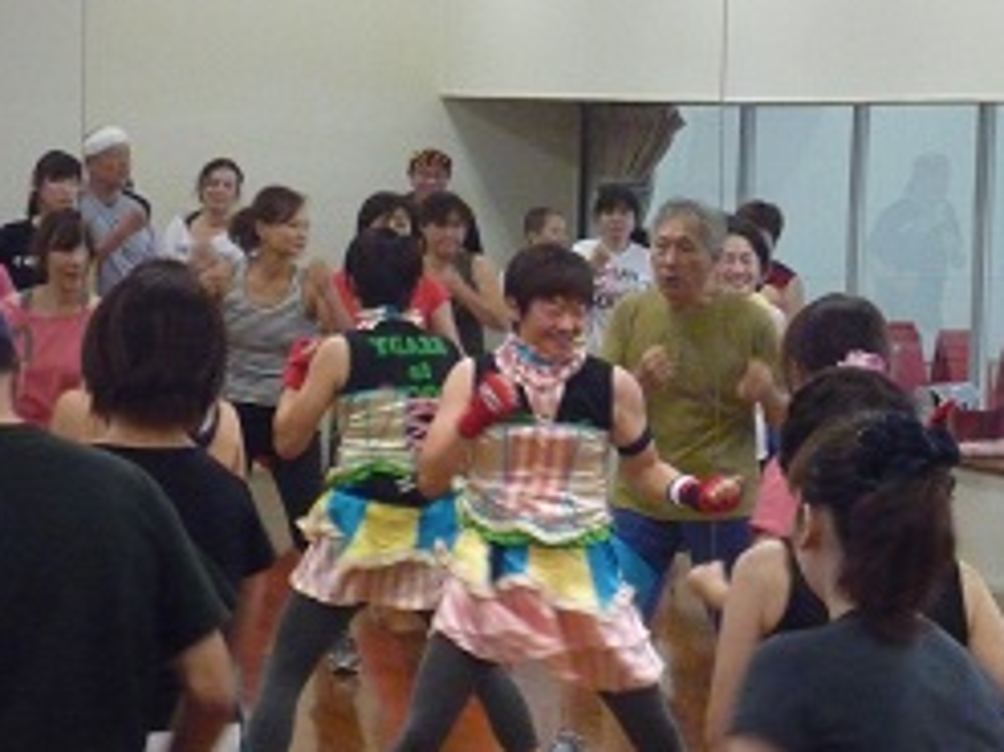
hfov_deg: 12.2
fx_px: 4696
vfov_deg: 9.2
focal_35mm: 162
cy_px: 419
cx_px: 789
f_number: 5.6
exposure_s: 1/40
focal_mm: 17.6
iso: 800
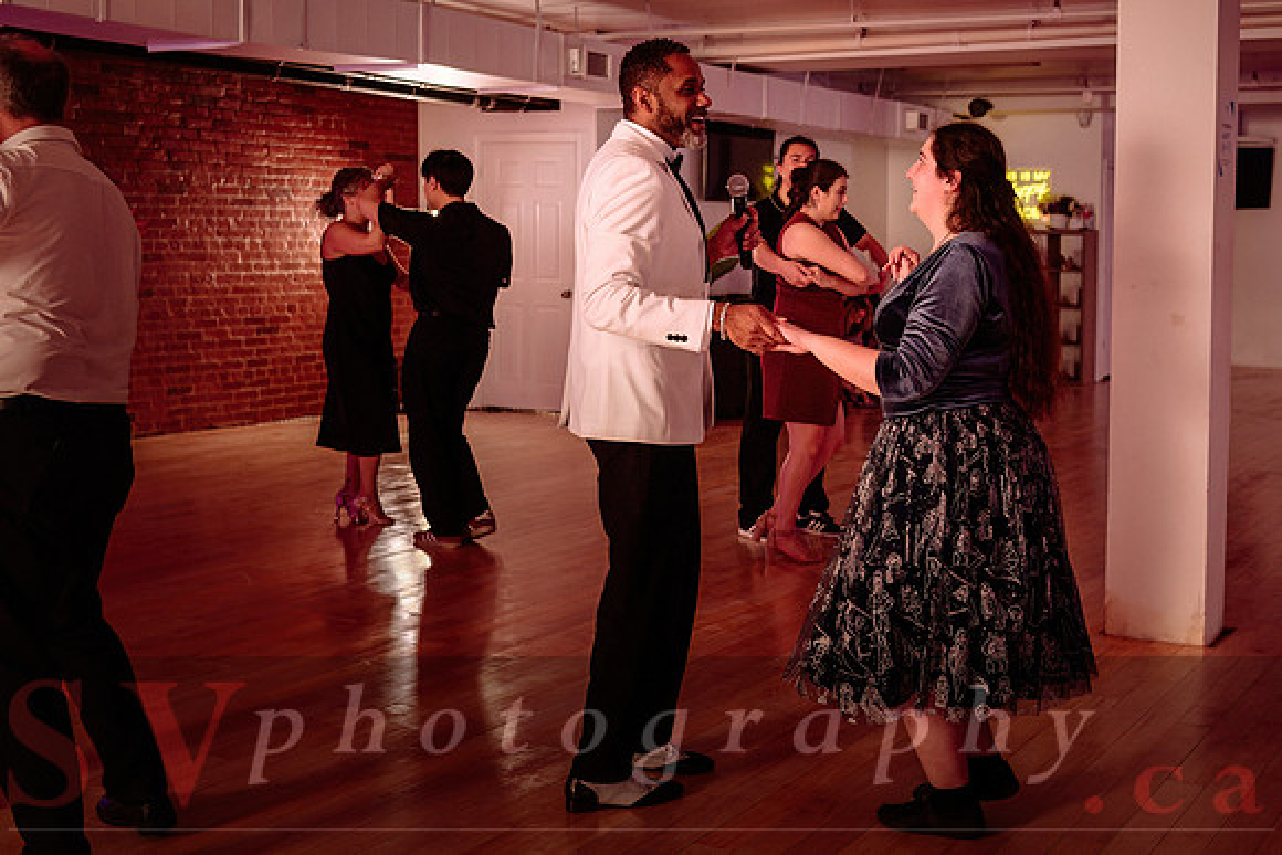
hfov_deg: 42.7
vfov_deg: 29.6
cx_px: 849
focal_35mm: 45
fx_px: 1617
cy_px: 353
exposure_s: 1/125
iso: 500
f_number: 3.2
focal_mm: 34
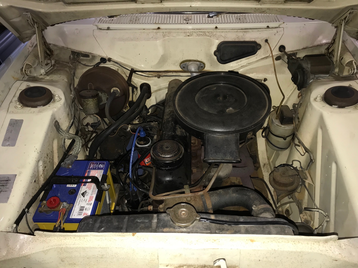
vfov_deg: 49.7
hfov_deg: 63.4
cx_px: 179
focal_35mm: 28
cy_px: 134
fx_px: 290
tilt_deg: -39.9
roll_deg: +0.6
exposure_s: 1/17
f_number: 1.8
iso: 40
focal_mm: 3.99
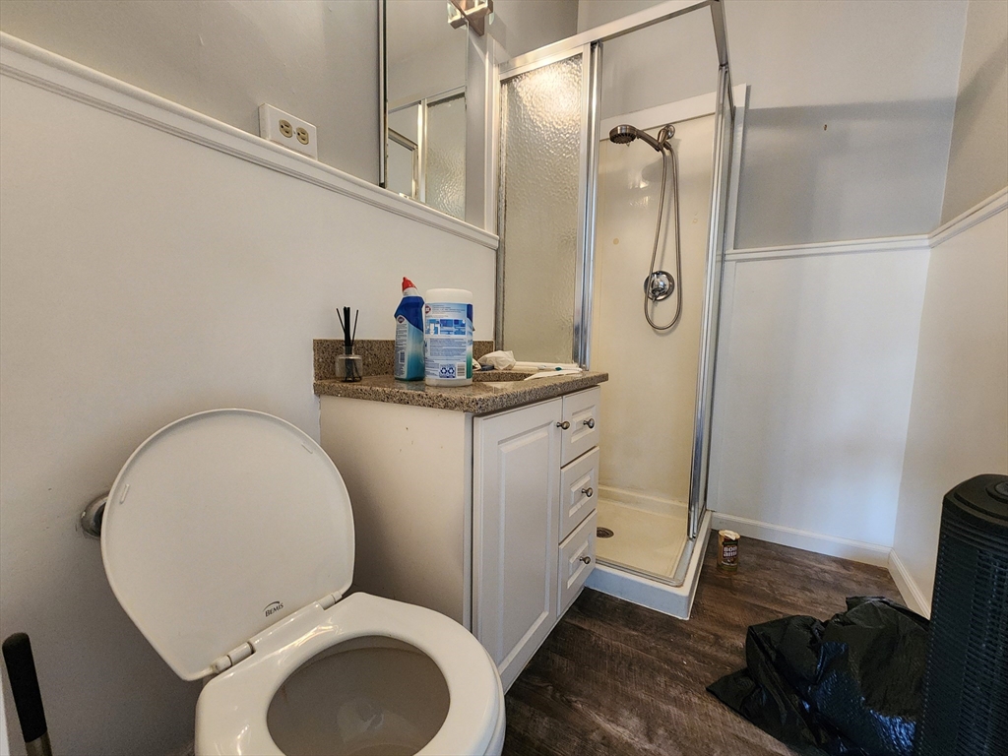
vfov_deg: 89.9
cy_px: 378
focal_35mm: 13
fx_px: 379
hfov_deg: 106.2
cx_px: 504
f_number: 2.2
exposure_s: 1/40
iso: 400
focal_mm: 2.2
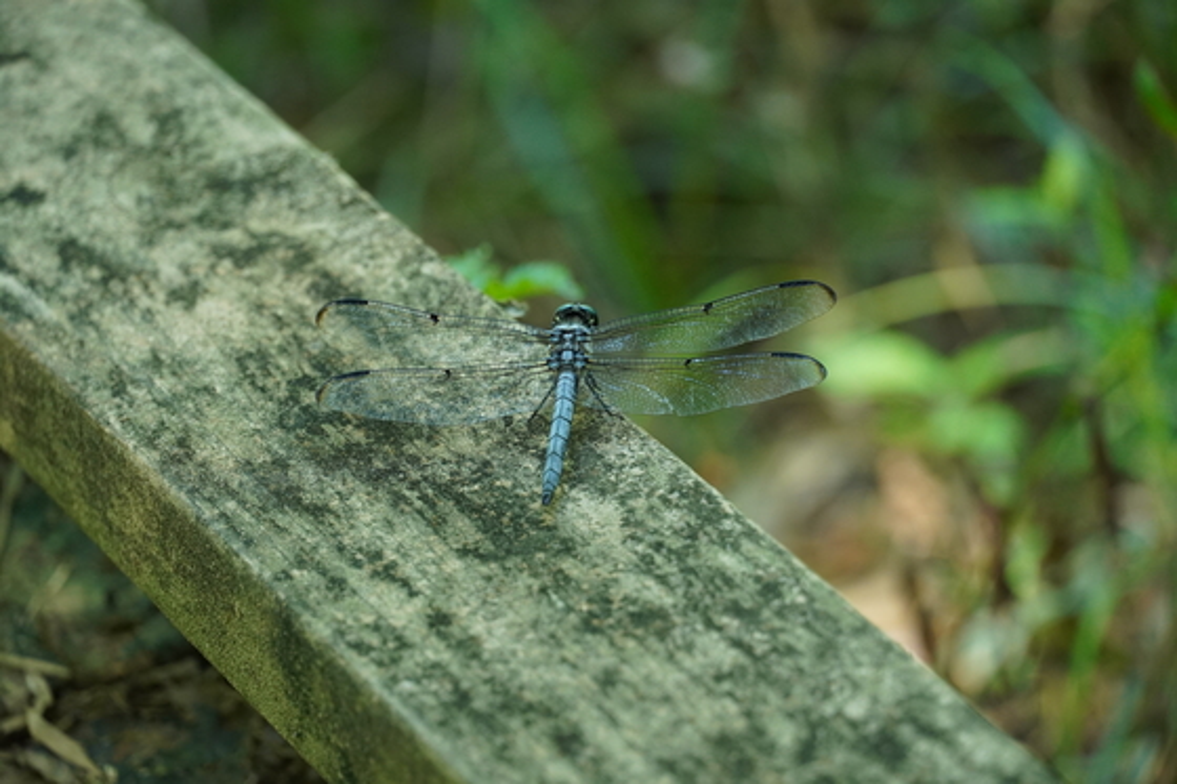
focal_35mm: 202
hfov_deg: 10.2
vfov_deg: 6.8
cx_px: 588
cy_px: 392
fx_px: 6618
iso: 1000
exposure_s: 1/80
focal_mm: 135
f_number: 5.6
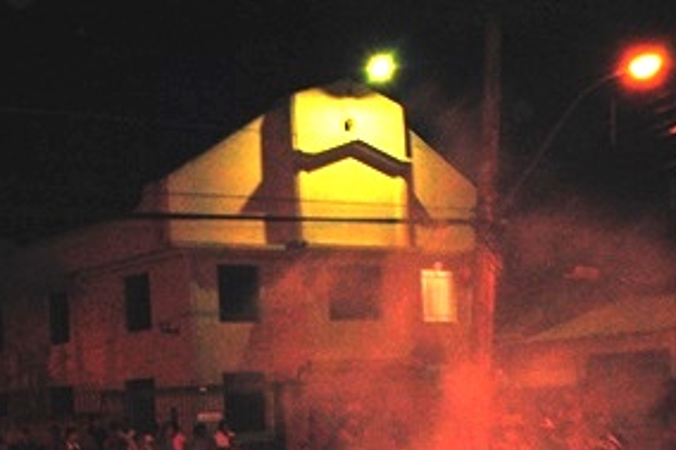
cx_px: 45
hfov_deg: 31.1
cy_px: 493
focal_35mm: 61
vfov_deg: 21.1
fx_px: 1145
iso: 800
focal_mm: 18
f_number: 7.1
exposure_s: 1/10
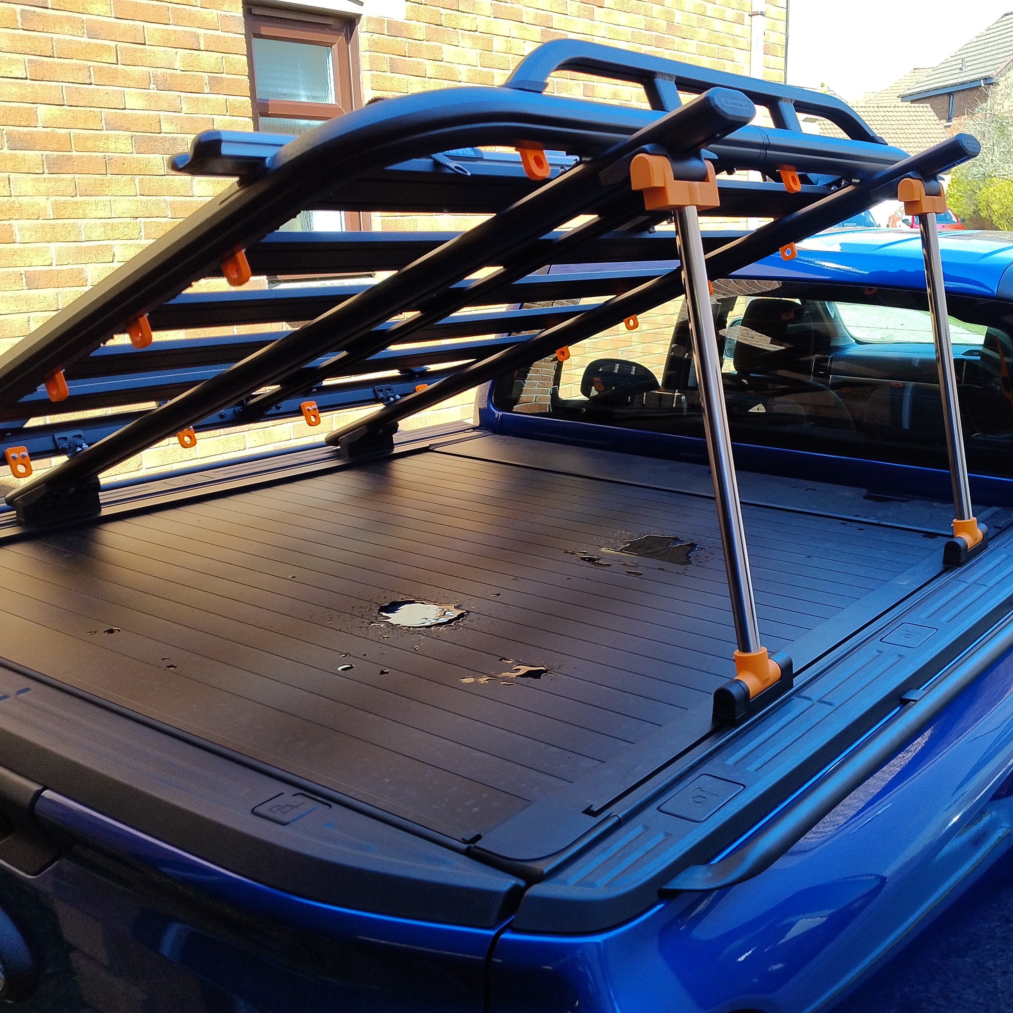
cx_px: 650
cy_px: 493
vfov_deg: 47.2
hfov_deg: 46.7
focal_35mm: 35
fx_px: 1159
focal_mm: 5.56
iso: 100
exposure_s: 1/191
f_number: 1.8
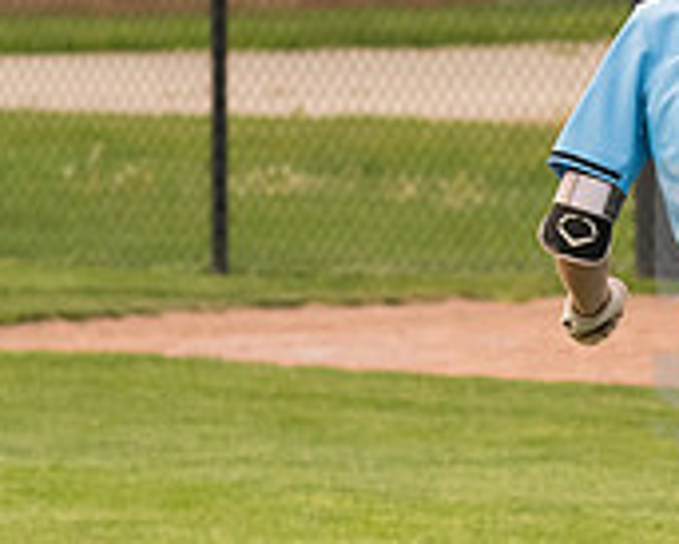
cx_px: 774
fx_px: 14799
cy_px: 302
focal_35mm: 736
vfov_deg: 2.1
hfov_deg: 2.6
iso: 1000
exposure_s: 1/2000
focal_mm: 155
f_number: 5.6
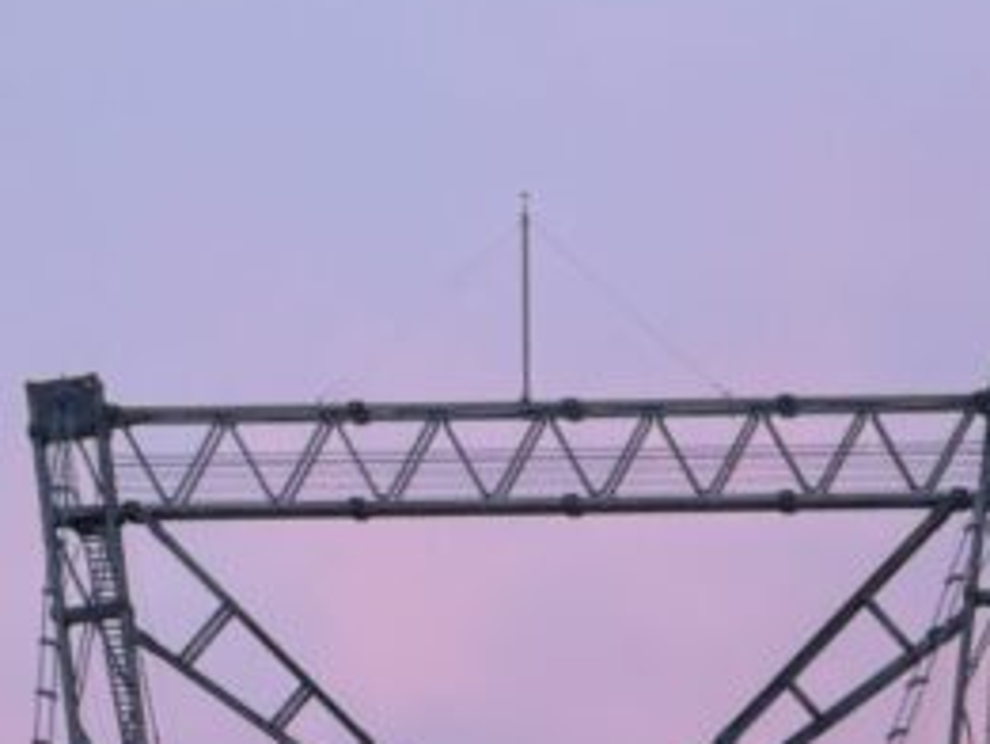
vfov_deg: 3.1
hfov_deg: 4.2
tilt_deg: +3.5
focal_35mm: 471
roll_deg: +0.6
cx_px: 425
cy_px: 1404
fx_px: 13477
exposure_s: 1/59
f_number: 2.8
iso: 640
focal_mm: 15.66
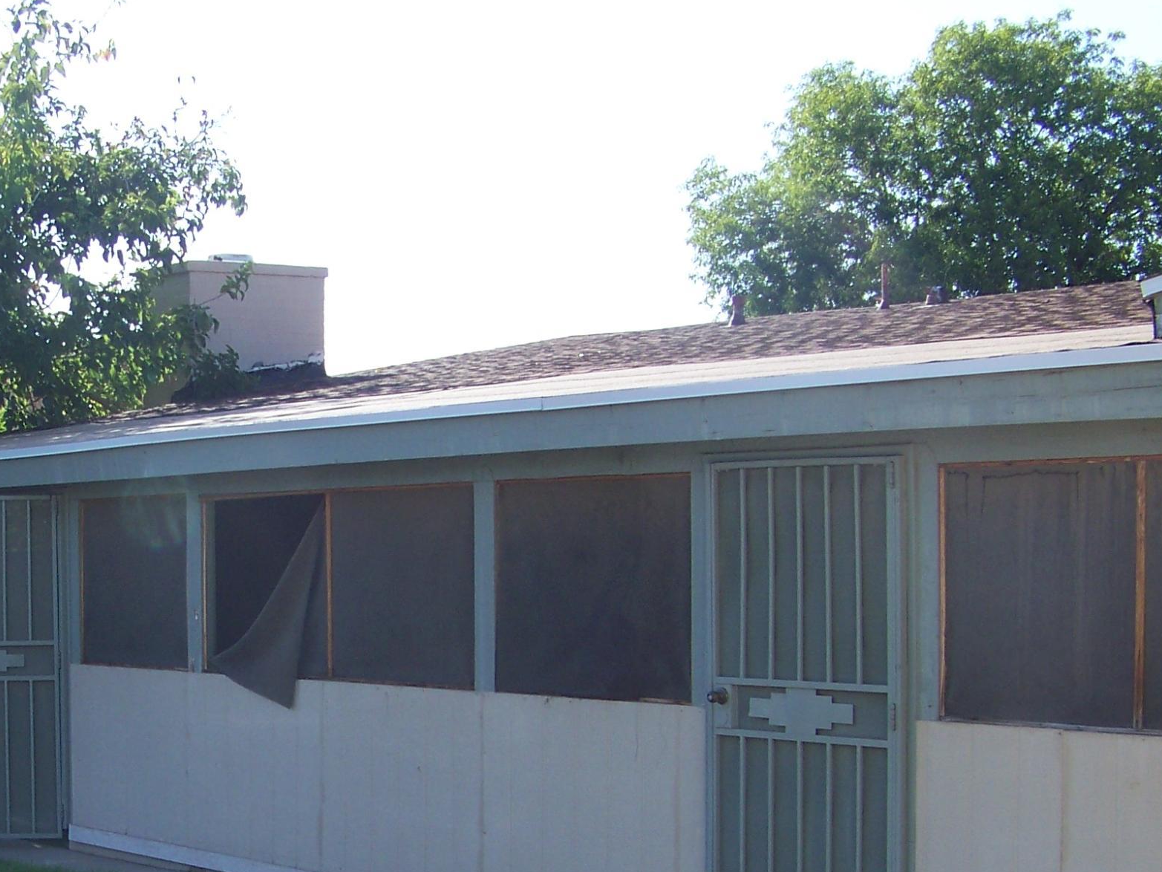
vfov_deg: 21.1
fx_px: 2316
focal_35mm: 69
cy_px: 677
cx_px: 242
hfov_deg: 27.6
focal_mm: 5.85
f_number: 2.8
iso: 64
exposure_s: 1/400
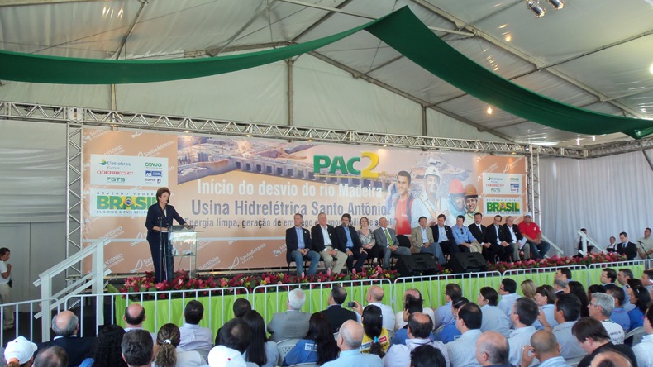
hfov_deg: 61.0
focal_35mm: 32
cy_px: 212
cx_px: 329
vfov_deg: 36.6
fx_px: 554
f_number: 3.4
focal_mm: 5.2
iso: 80
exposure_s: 1/50
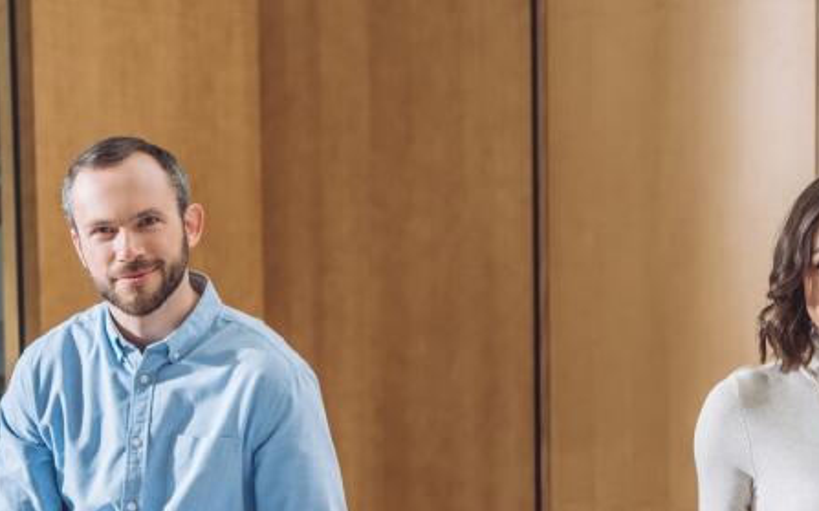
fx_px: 2811
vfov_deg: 10.3
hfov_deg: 16.6
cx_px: 475
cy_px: 527
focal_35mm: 126
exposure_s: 1/200
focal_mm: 46
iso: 100
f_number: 3.5
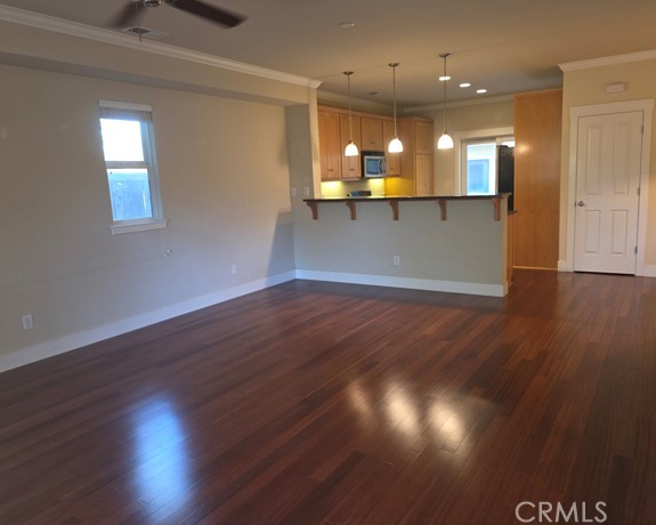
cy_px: 255
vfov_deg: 56.8
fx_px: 485
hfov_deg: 68.1
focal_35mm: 25
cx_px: 330
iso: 100
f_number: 1.7
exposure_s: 1/30
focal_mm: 6.3
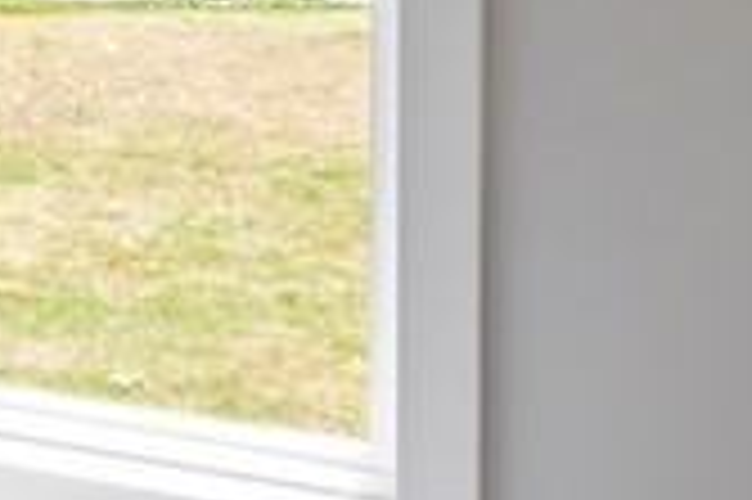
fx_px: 2238
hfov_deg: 14.9
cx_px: -833
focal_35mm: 107
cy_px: -126
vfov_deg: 12.4
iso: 200
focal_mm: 11
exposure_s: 1/25
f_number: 9
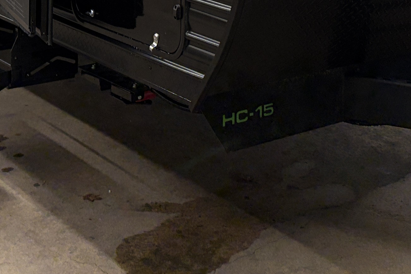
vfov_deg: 14.6
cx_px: 222
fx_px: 959
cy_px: -190
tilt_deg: -0.9
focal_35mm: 84
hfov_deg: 24.2
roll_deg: +0.9
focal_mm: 5.96
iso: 100
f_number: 1.6
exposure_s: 1/120
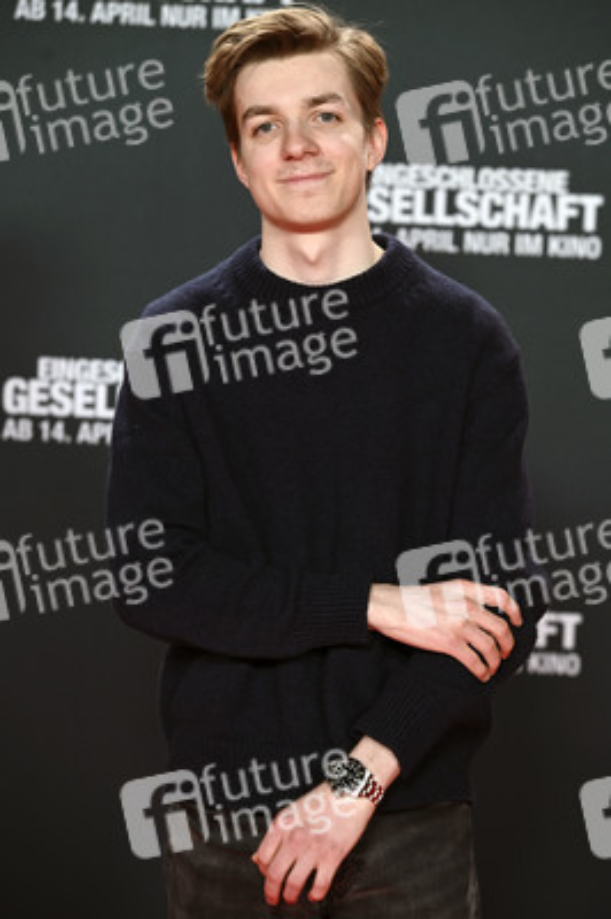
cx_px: 306
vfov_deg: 16.4
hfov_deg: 10.9
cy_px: 460
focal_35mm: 125
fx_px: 3188
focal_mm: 125
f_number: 4.8
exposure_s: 1/500
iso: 2200
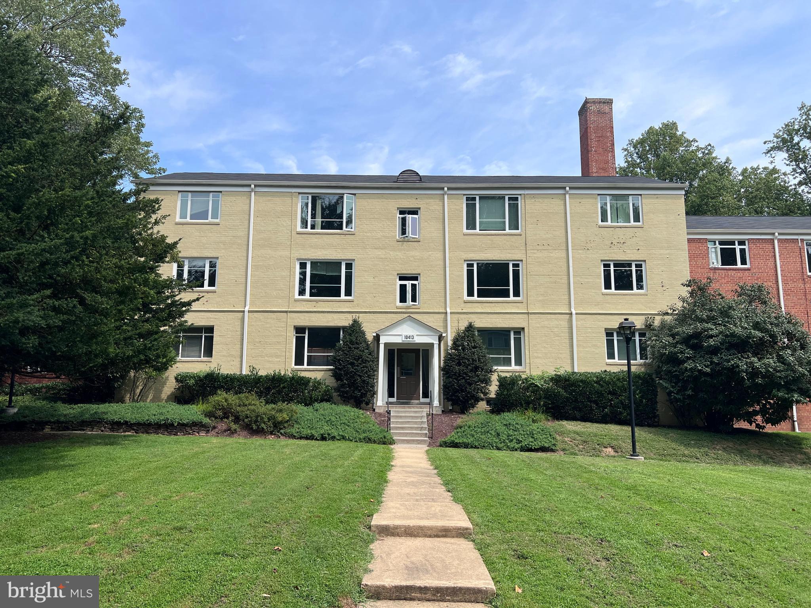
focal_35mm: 26
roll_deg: +0.6
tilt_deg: +8.7
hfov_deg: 67.3
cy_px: 304
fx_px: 609
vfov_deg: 53.1
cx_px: 406
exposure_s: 1/3460
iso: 50
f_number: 1.5
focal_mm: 5.7
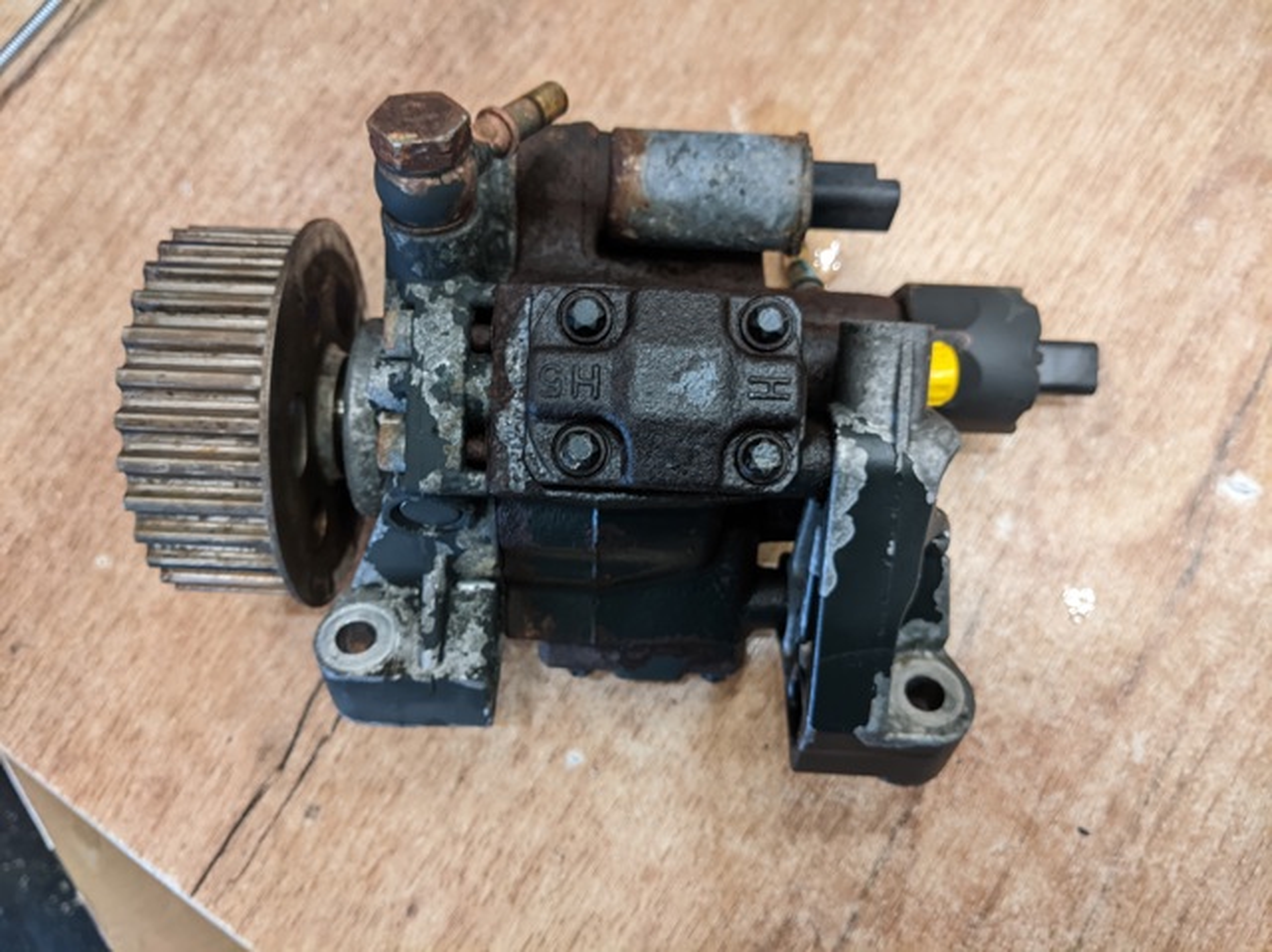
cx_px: 636
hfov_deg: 65.4
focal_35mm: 27
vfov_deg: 51.3
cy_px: 476
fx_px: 991
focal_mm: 4.44
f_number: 1.8
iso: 323
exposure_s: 1/33.3
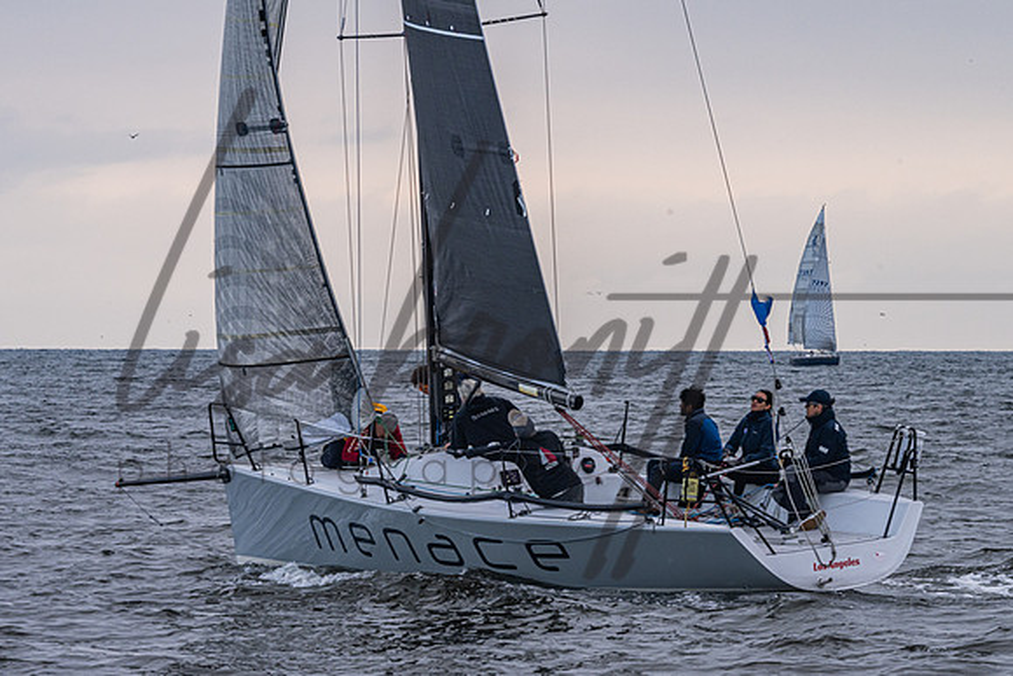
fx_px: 10263
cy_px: 395
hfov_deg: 5.7
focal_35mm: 365
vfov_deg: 3.8
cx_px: 534
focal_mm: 270
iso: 400
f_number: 18
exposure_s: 1/125
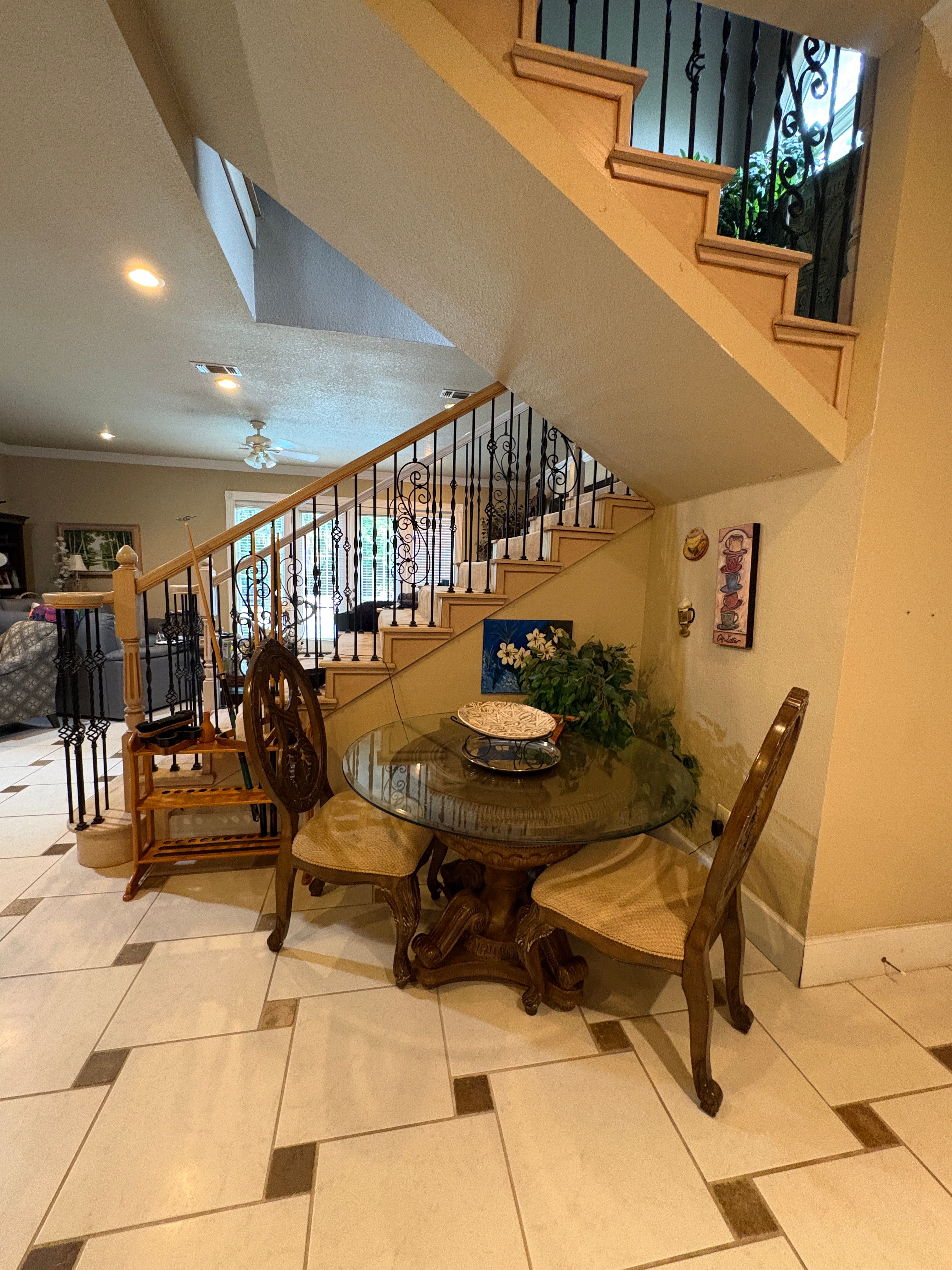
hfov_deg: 85.7
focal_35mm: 14
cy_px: 635
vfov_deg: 102.1
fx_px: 513
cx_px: 476
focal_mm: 2.22
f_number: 2.2
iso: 640
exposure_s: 1/60
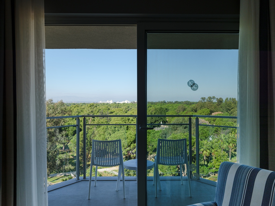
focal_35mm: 28
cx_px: 138
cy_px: 103
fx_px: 222
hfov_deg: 63.4
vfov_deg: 49.7
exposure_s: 1/80
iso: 200
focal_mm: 35
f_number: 11
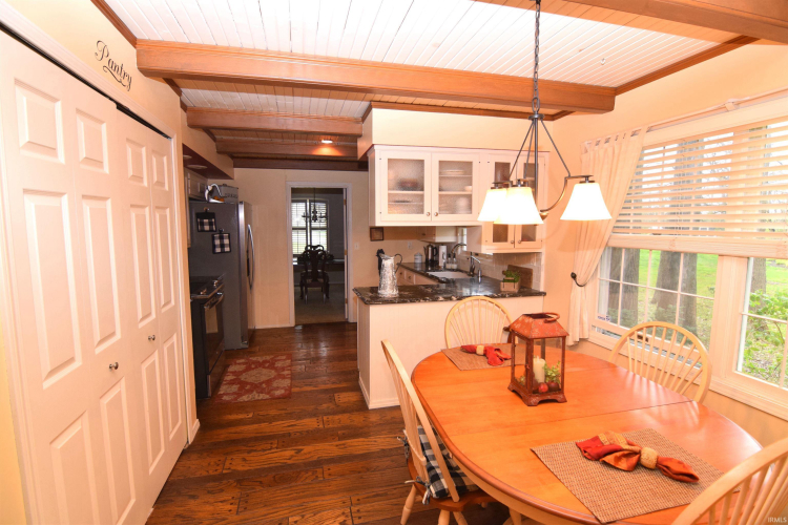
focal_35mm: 16
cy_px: 262
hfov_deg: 95.0
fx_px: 361
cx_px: 394
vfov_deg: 72.1
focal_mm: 11
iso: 800
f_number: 4.5
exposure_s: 1/80
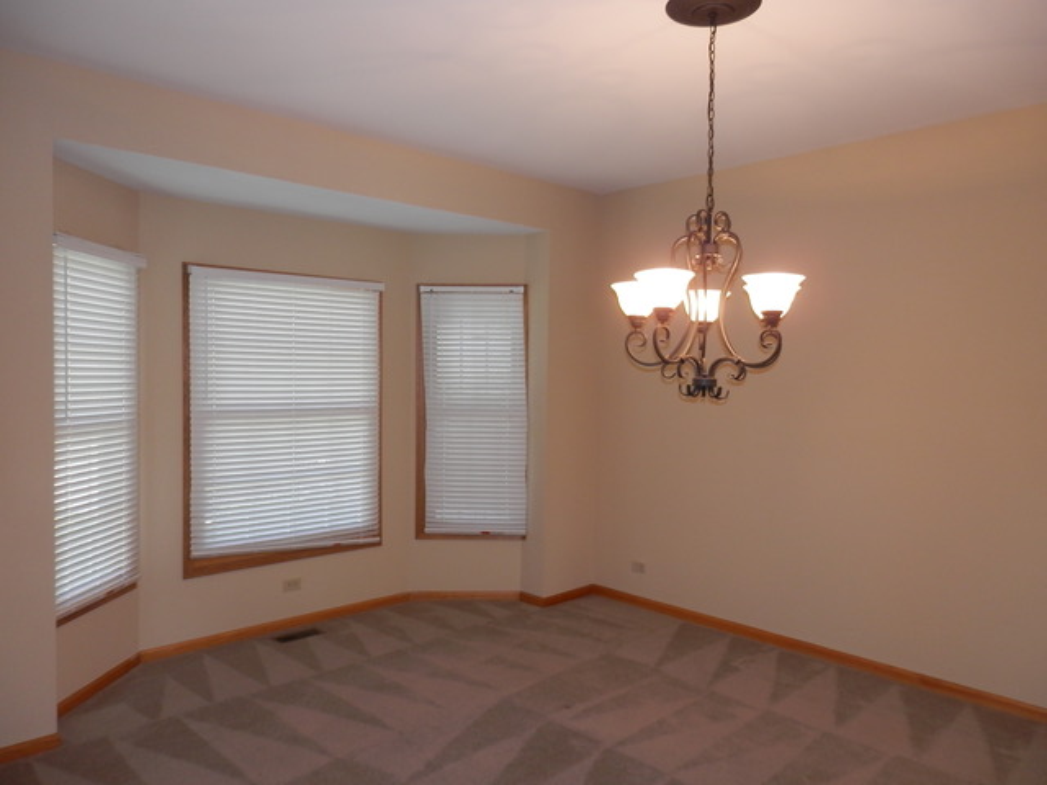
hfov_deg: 69.4
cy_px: 392
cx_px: 524
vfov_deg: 54.9
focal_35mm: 25
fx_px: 756
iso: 100
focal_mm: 4.5
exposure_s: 1/30
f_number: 3
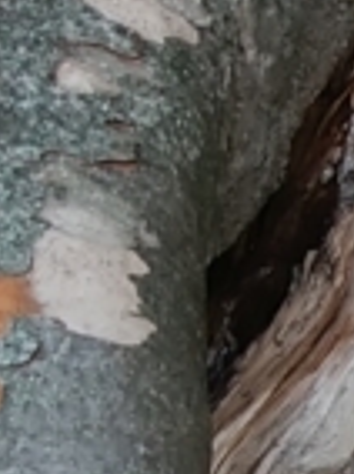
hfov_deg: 9.8
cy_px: 437
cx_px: 965
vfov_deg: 15.7
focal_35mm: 124
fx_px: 1696
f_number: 2
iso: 32
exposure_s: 1/124
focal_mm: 3
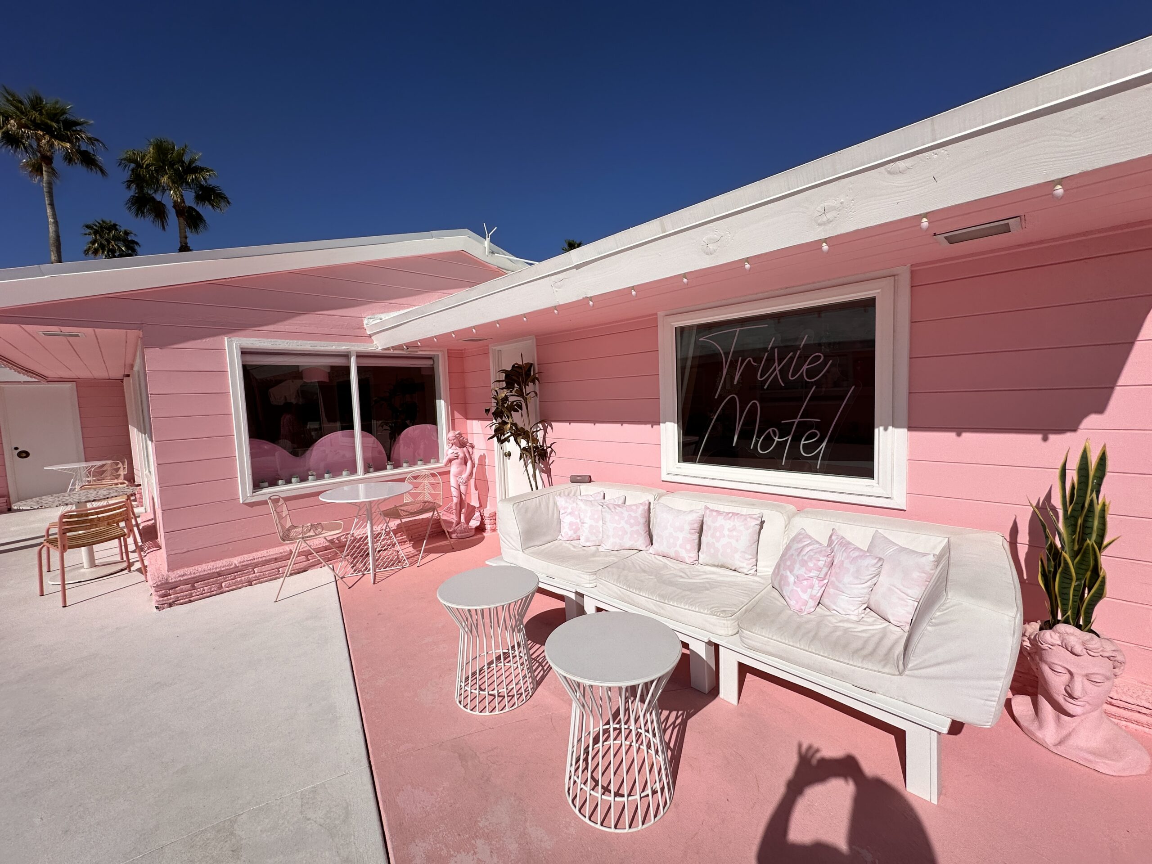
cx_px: 576
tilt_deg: -5.1
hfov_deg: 102.1
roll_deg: +2.1
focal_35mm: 14
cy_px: 432
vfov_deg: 85.7
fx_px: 466
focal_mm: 2.22
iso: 40
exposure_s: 1/7813
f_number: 2.2
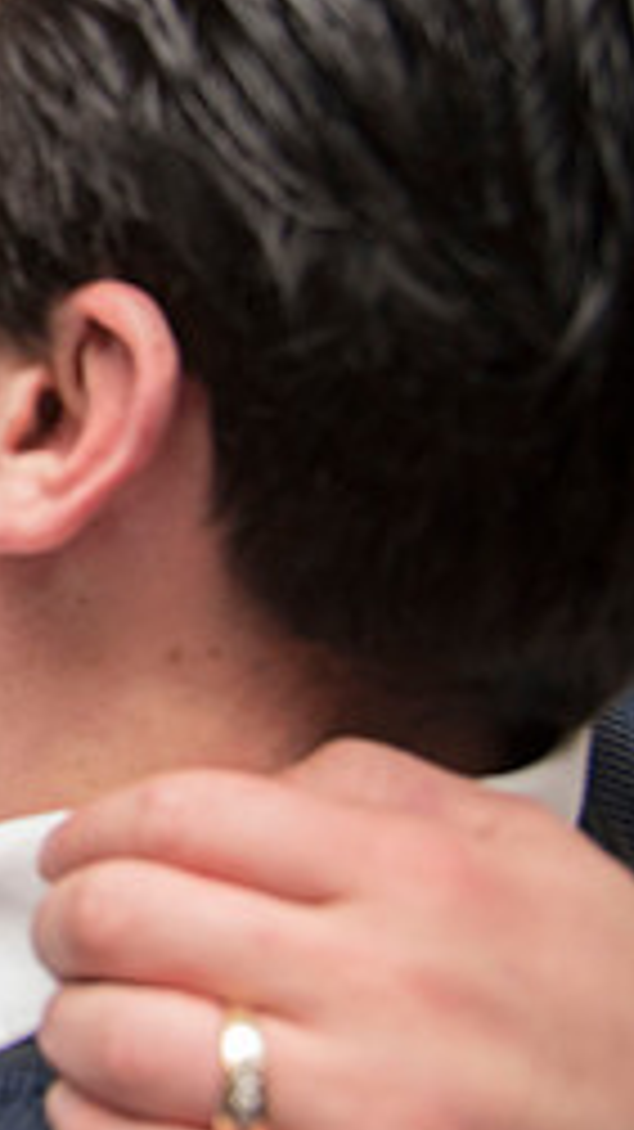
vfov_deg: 35.7
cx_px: -612
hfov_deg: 16.3
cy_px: 389
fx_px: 1735
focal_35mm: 58
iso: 2000
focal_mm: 24
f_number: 4
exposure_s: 1/200
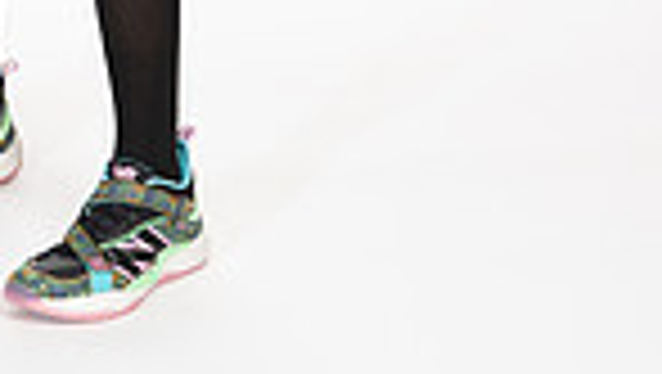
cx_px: 86
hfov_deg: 12.8
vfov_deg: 6.9
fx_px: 2934
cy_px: -541
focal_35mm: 167
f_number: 5.6
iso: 250
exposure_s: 1/250
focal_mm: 52
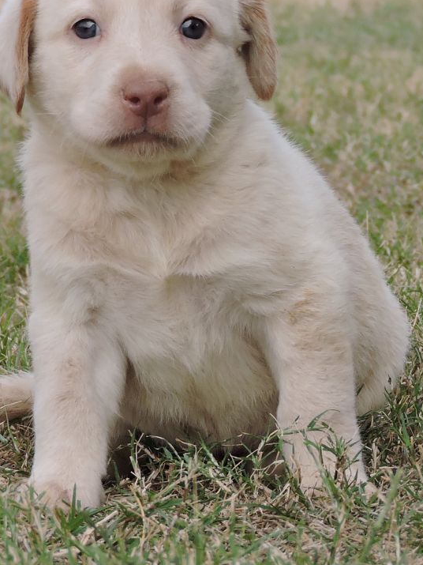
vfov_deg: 6.6
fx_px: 4922
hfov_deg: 4.9
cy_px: 205
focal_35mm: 302
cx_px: 151
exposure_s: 1/500
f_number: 4.3
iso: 200
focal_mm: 24.1
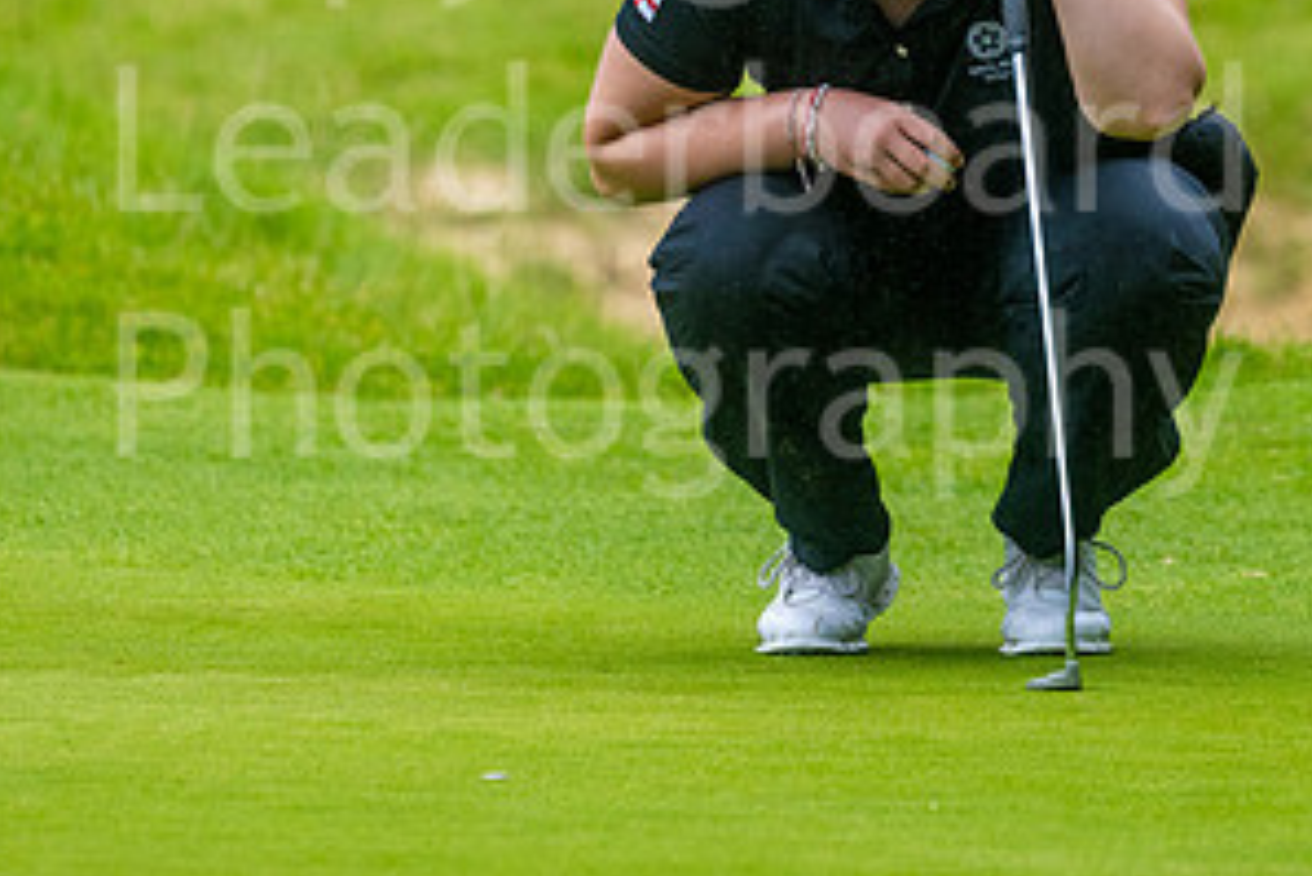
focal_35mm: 876
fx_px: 31939
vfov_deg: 1.6
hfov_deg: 2.4
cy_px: 180
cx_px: 687
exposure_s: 1/1000
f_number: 4.5
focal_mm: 300
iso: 320
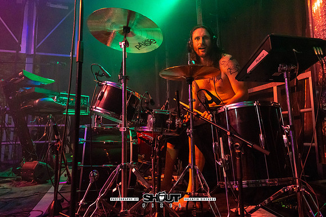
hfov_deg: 68.2
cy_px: 95
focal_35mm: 26
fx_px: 239
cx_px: 188
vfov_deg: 48.8
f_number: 2.8
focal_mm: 22.7
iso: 3200
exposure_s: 1/200
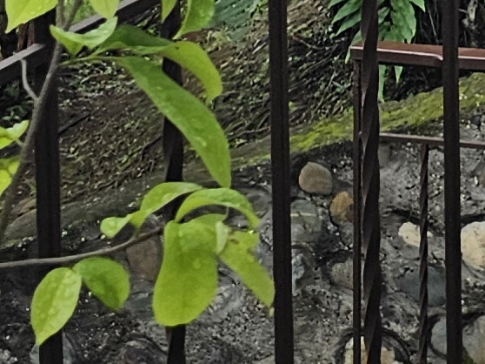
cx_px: 1046
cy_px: -698
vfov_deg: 7.9
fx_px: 2311
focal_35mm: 165
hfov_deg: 10.7
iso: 40
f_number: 1.7
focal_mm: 6.3
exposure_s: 1/180
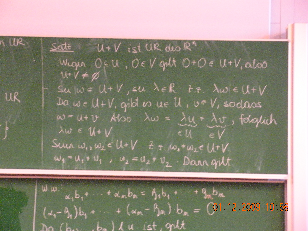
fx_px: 890
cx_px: 154
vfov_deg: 14.8
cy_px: 116
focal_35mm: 100
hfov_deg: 19.6
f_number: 5
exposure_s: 1/4.4
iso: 800
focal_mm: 17.4
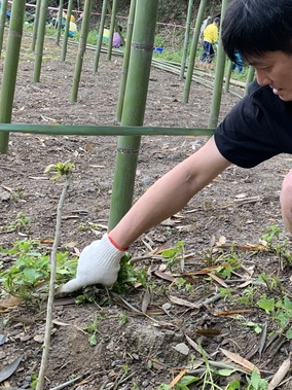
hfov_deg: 27.8
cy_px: 123
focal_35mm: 48
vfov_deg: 39.1
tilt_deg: +0.3
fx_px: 540
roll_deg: -10.9
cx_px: 315
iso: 80
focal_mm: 4.25
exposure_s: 1/121
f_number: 1.8
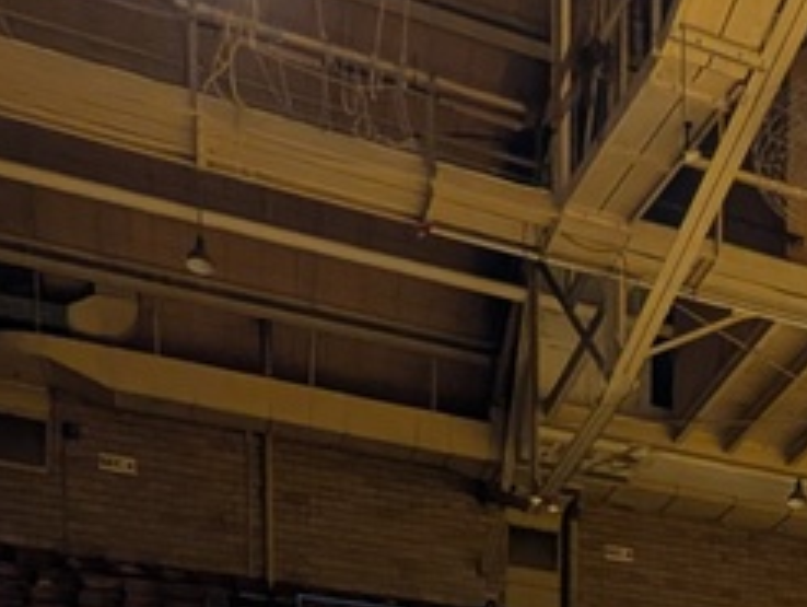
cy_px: 1065
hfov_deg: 34.4
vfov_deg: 21.0
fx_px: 1167
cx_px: 823
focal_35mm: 50
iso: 253
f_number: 1.7
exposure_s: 1/60
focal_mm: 2.02
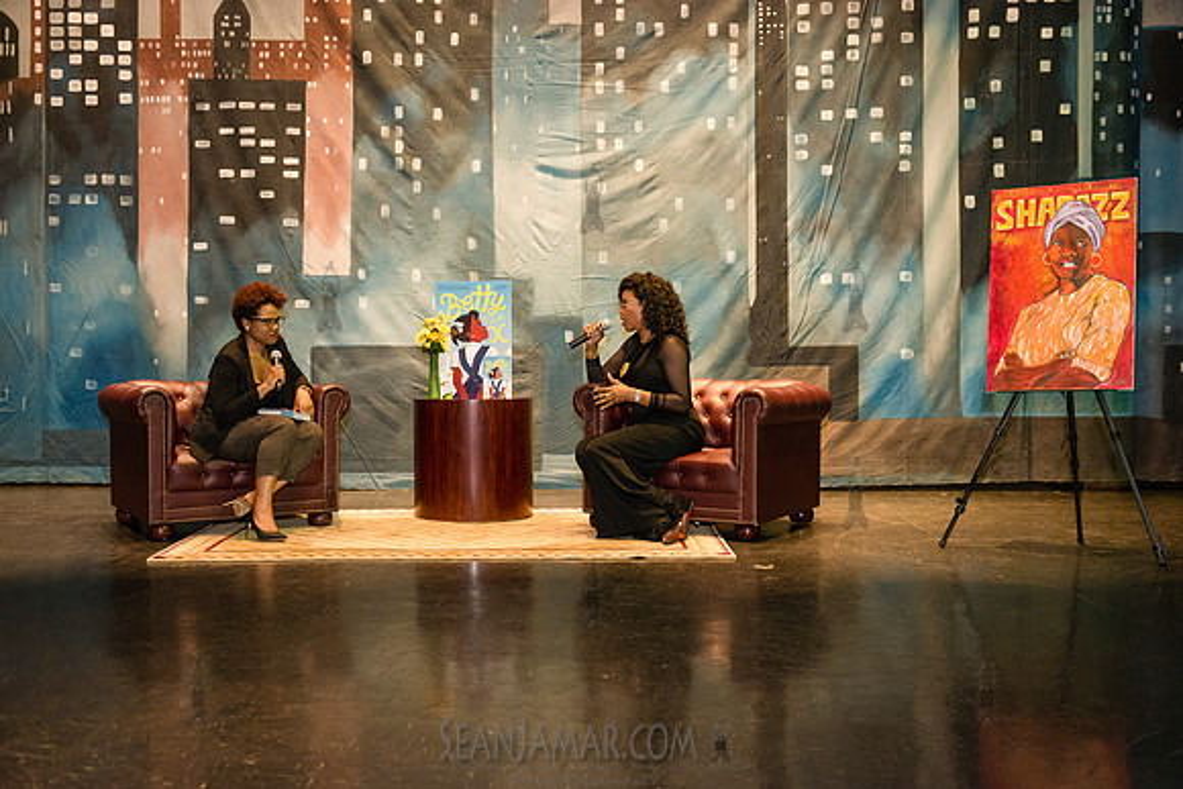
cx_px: 592
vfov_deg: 34.6
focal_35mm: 39
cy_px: 394
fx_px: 1267
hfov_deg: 50.1
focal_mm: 38
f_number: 3.2
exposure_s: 1/320
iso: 3200
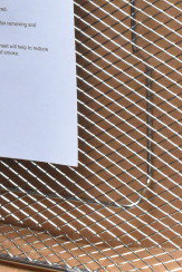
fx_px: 1022
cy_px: -109
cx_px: 6
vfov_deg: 14.4
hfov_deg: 10.1
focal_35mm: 135
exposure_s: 1/500
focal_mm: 24
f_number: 11
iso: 6400
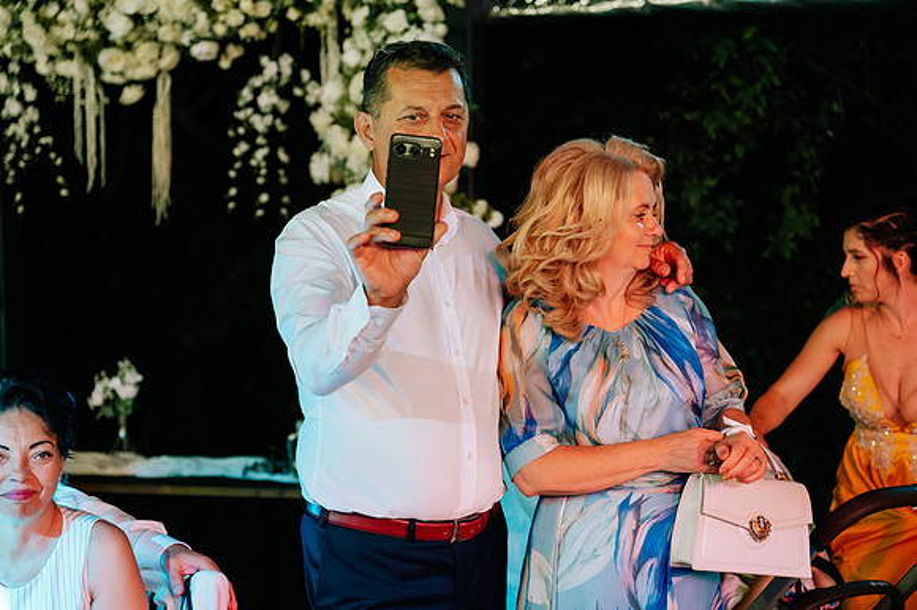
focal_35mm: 70
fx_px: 1786
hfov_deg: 28.8
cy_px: 305
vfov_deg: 19.4
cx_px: 458
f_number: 3.2
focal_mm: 70
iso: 1250
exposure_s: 1/200
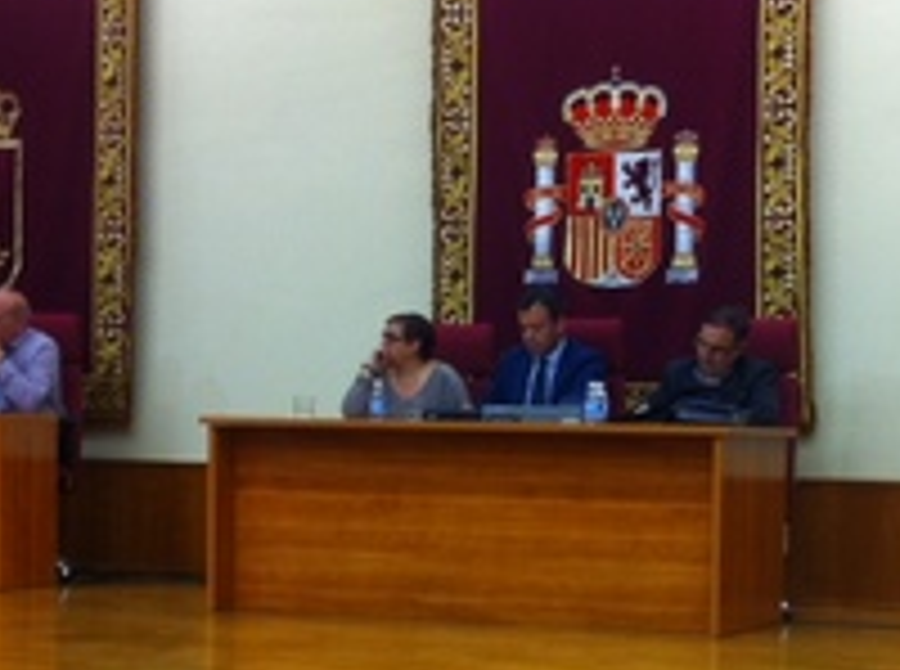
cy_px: 580
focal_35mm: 98
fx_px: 2542
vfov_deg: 14.9
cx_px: 626
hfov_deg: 20.0
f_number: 2.8
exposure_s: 1/20
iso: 80
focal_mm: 3.85
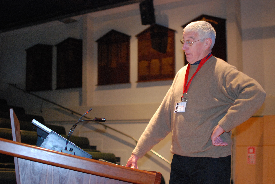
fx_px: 417
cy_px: 93
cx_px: 138
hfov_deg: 36.5
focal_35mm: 55
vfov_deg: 24.9
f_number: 1.8
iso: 1600
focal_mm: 35
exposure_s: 1/30
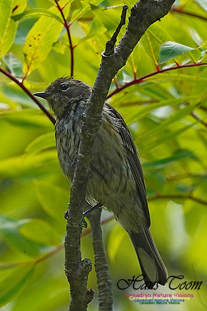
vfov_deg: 1.7
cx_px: 104
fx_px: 10349
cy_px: 156
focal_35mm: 1200
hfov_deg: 1.1
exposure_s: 1/640
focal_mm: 1200
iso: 6400
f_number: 20
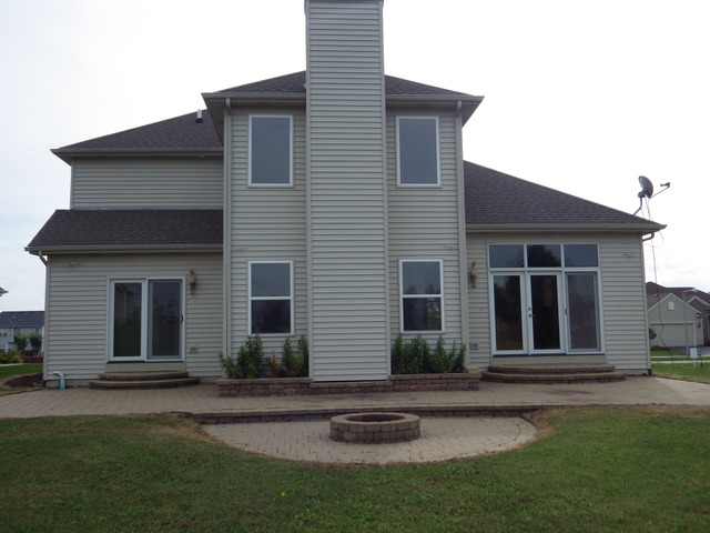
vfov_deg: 41.8
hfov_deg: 54.0
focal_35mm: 34
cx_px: 355
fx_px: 697
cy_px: 266
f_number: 3.4
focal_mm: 6.2
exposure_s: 1/1000
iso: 100
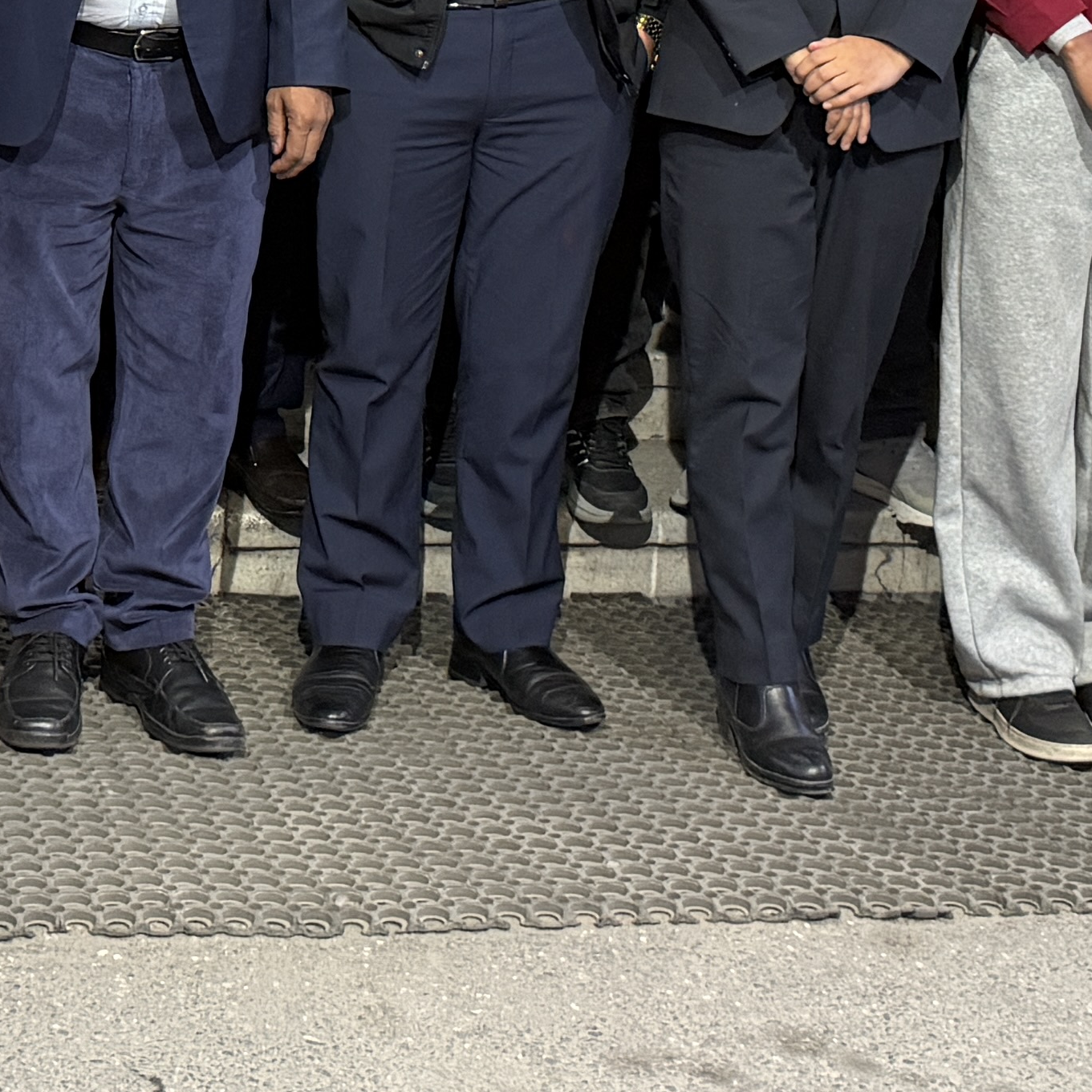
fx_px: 3176
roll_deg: -3.0
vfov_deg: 18.7
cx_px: 262
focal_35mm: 89
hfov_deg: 19.4
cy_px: -124
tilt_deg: -5.8
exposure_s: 1/50
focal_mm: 6.76
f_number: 1.78
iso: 500
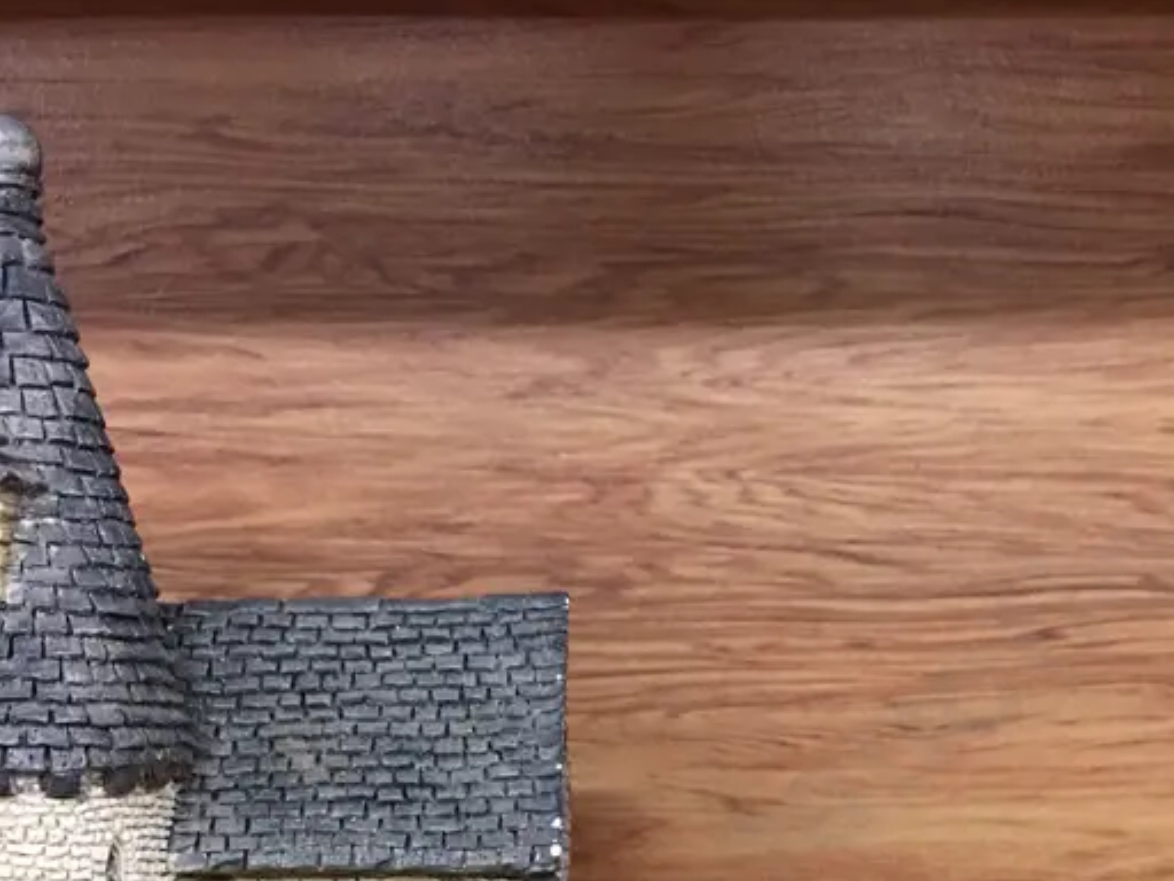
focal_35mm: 58
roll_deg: +0.1
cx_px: 734
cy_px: 874
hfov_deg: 33.1
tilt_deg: -4.3
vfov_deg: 24.1
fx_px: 1967
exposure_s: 1/17
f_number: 2.2
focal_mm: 4.15
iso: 80
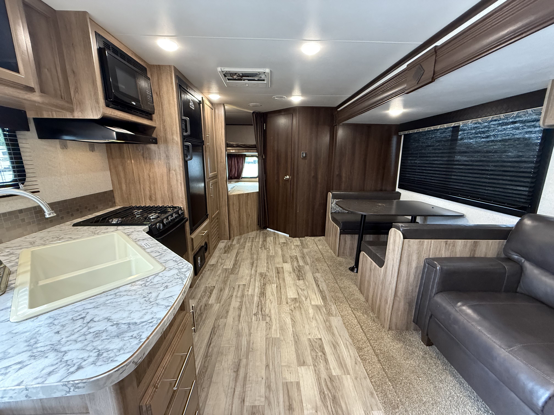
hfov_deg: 102.1
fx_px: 224
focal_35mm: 14
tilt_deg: -13.1
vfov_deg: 85.7
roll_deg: -0.2
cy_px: 208
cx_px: 277
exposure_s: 1/60
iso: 640
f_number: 2.2
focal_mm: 2.22
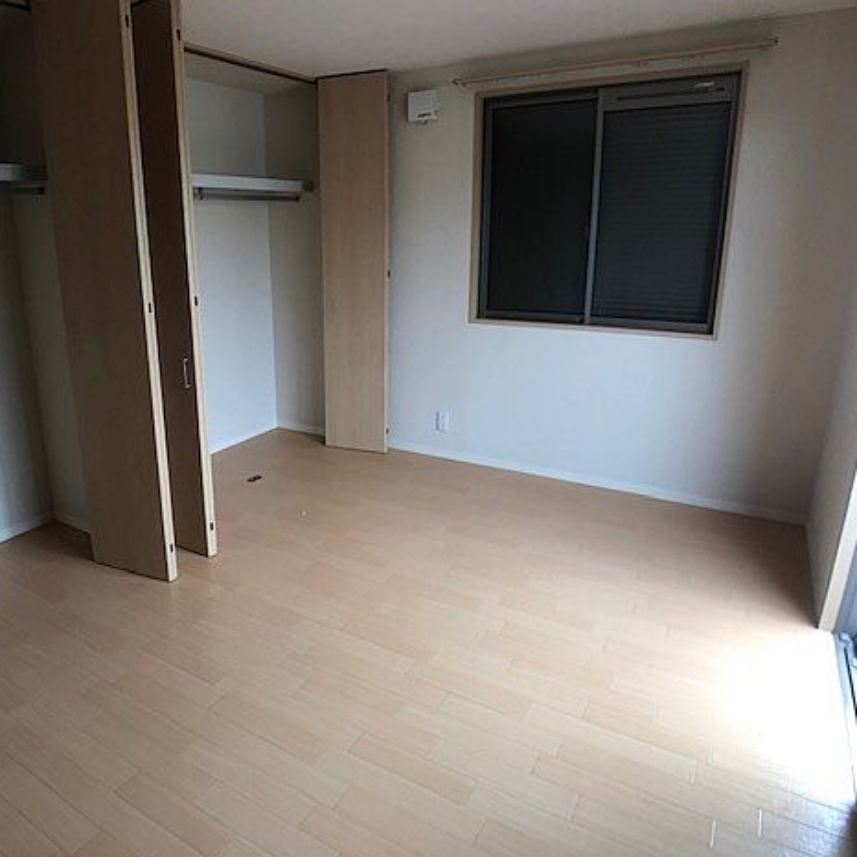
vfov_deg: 48.4
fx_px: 952
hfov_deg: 47.8
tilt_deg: -15.2
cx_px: 296
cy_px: 423
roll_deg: +2.1
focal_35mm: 34
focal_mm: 4
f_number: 1.8
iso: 64
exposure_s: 1/120
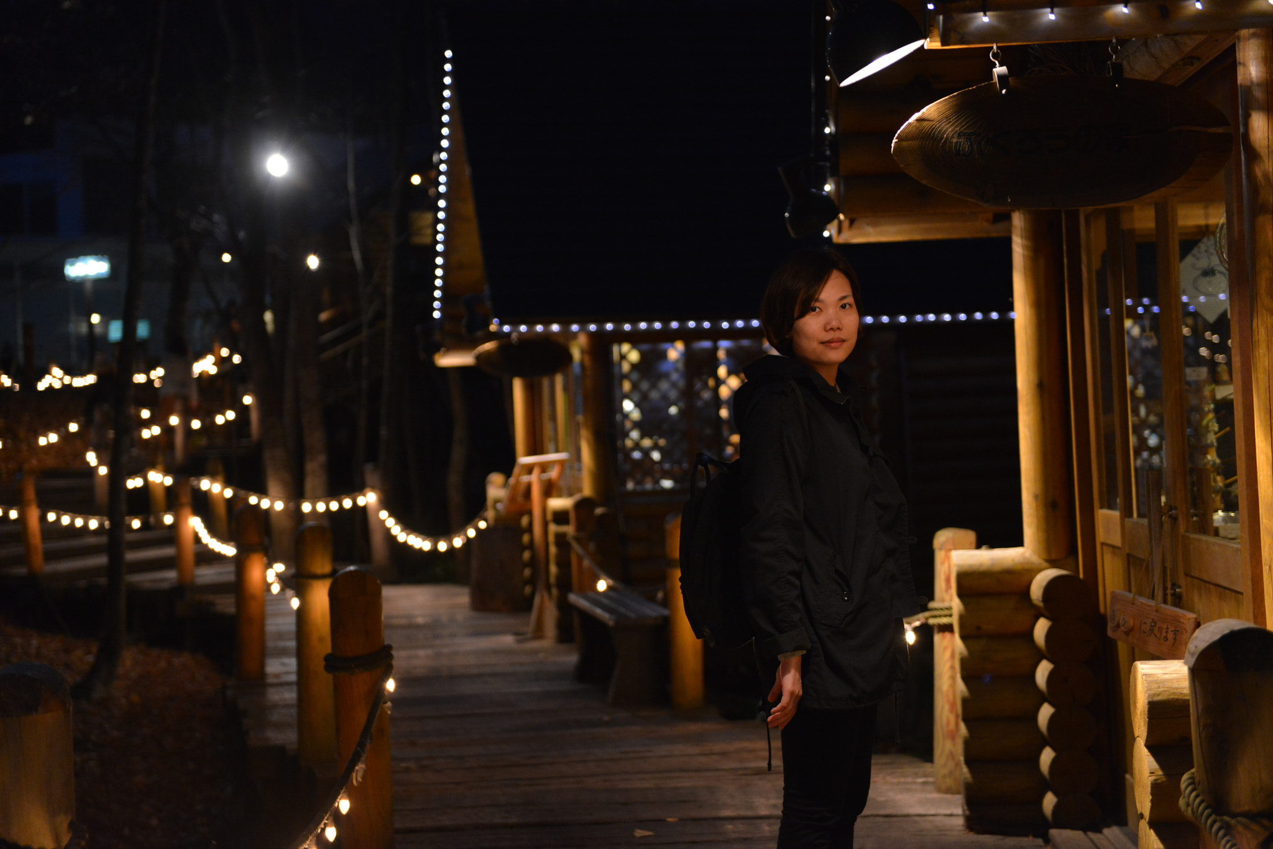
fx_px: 2052
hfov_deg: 34.5
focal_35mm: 58
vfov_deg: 23.4
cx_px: 636
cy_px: 424
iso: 2000
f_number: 2.8
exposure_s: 1/80
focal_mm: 58
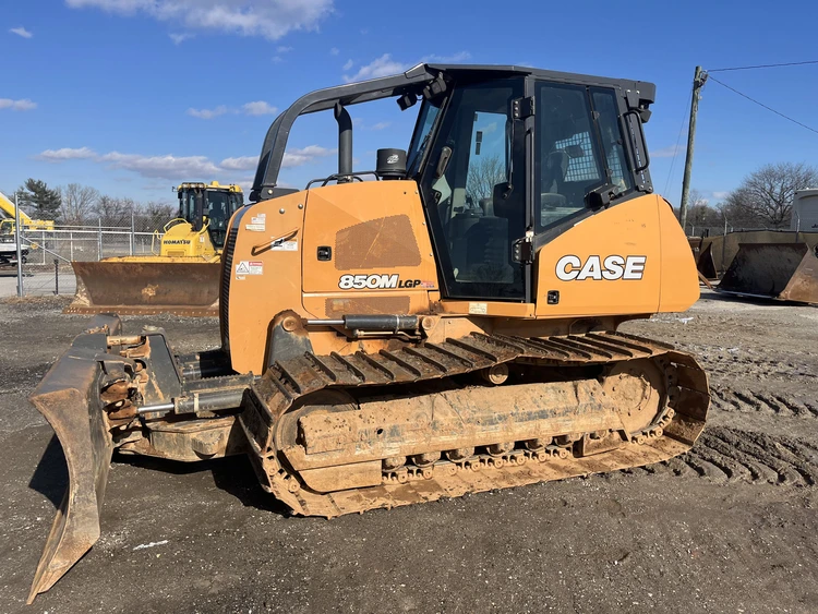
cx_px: 409
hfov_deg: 67.3
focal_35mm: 26
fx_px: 615
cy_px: 307
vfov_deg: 53.1
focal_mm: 5.1
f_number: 1.6
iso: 50
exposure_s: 1/4149
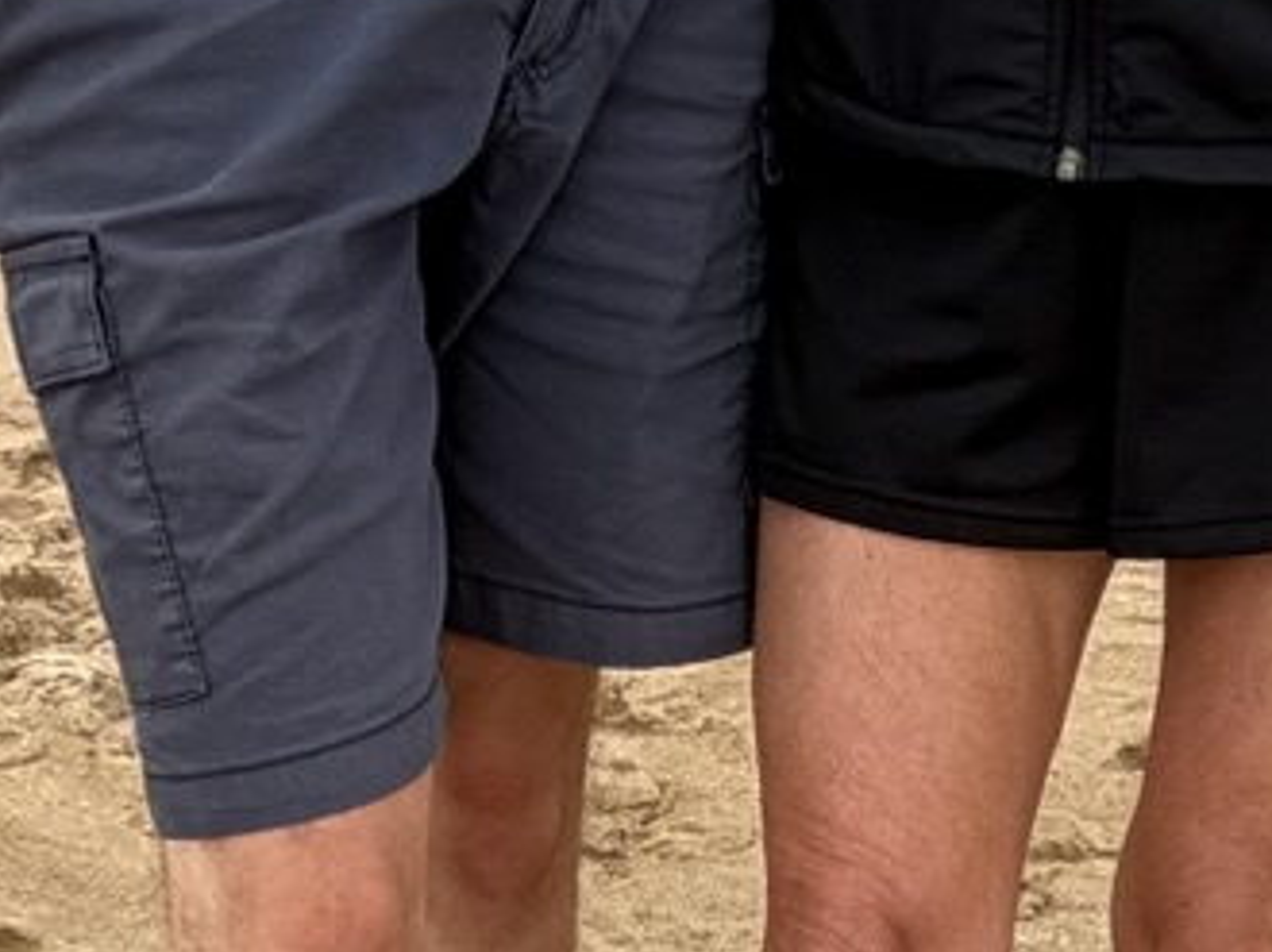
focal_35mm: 87
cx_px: 798
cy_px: 1977
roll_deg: -0.3
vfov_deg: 14.0
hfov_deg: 22.5
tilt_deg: -39.1
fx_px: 3195
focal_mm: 2.22
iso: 40
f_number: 2.2
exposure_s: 1/502
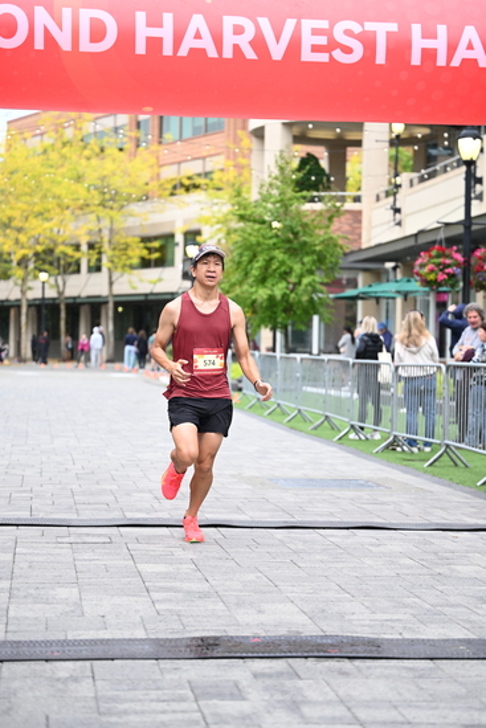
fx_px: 1558
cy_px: 364
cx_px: 243
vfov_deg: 26.3
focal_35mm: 77
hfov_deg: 17.7
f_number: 2.8
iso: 1250
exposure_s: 1/1600
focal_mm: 77
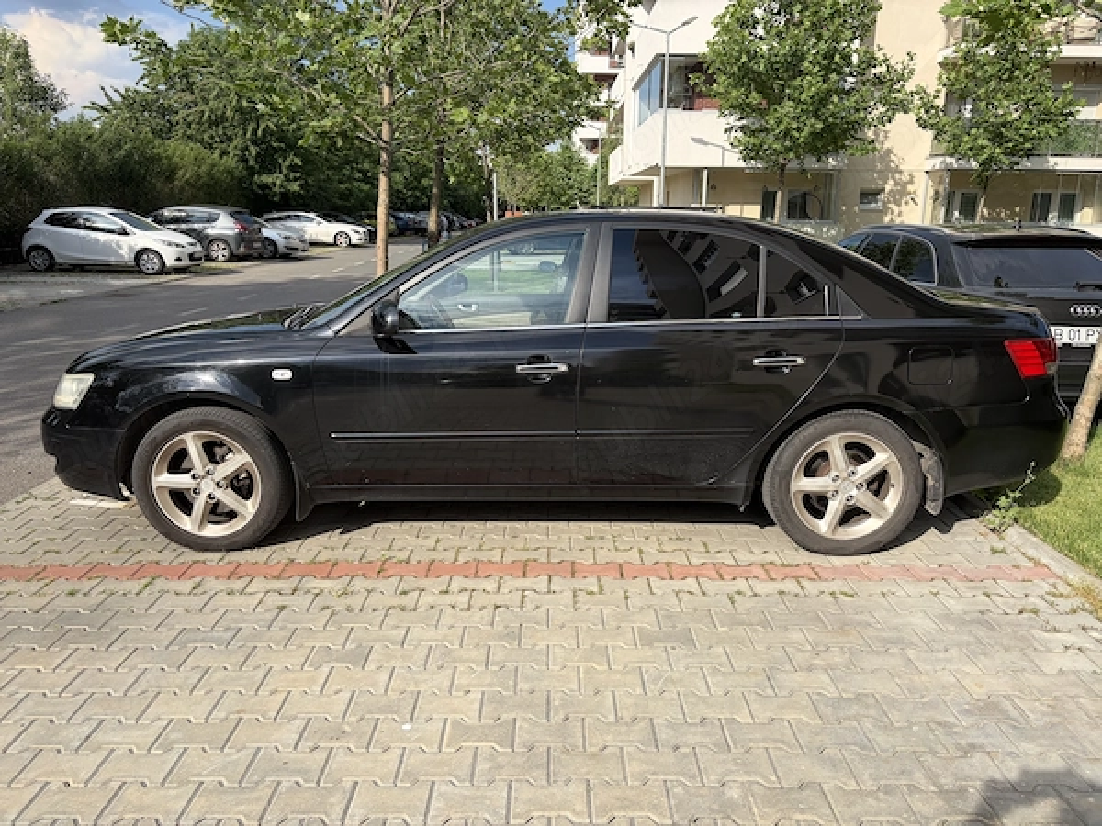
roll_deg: -0.1
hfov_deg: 67.3
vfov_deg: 53.1
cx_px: 551
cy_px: 413
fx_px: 828
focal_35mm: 26
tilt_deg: -12.5
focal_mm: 5.96
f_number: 1.6
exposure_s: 1/2141
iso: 50
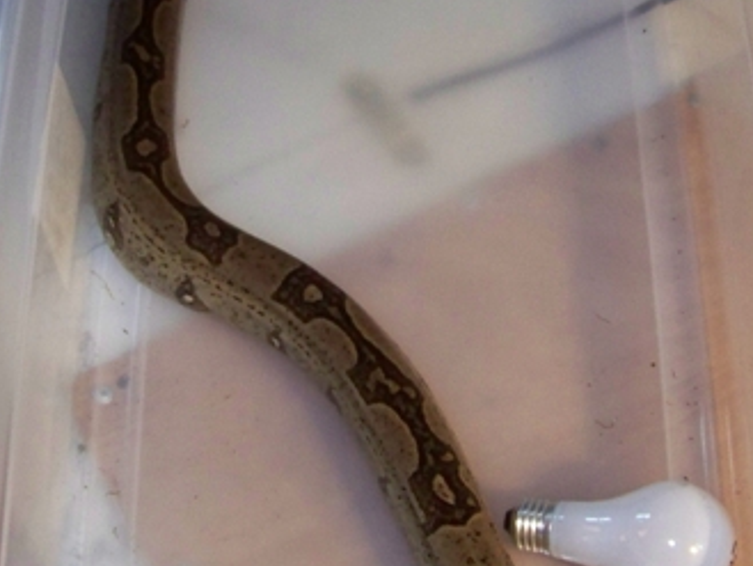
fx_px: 1828
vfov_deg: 17.6
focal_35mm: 84
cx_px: 371
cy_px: 291
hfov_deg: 23.3
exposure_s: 1/30
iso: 200
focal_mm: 5.85
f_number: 2.8
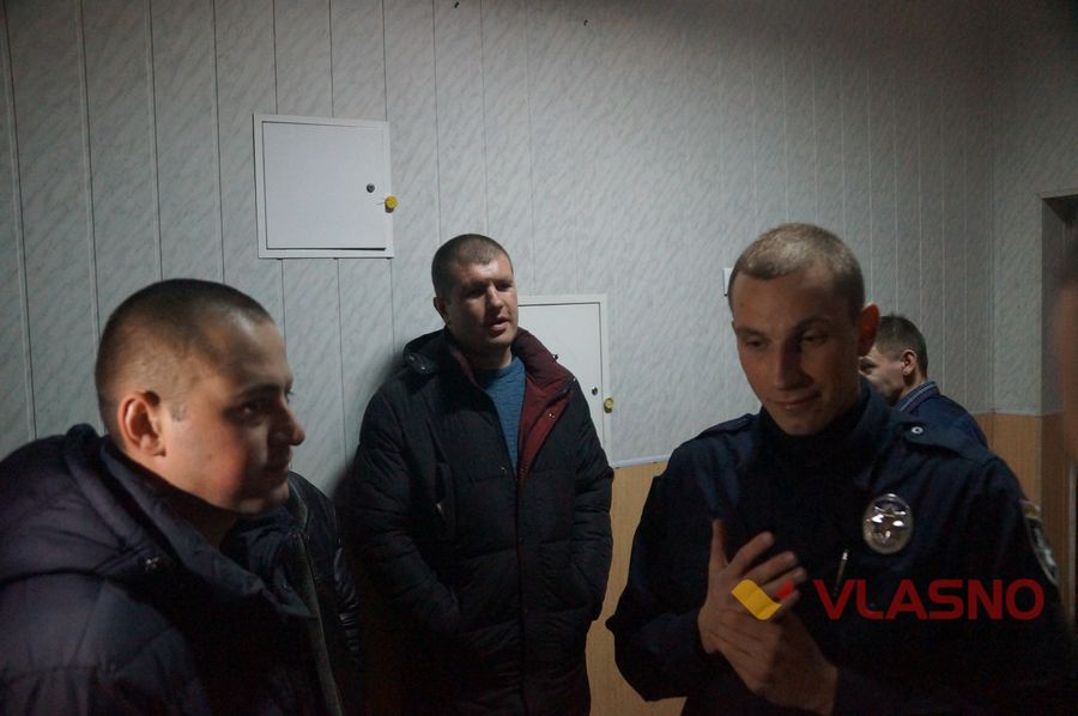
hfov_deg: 62.0
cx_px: 539
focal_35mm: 30
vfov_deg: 43.5
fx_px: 897
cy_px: 358
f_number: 4
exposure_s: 1/125
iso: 3200
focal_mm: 20
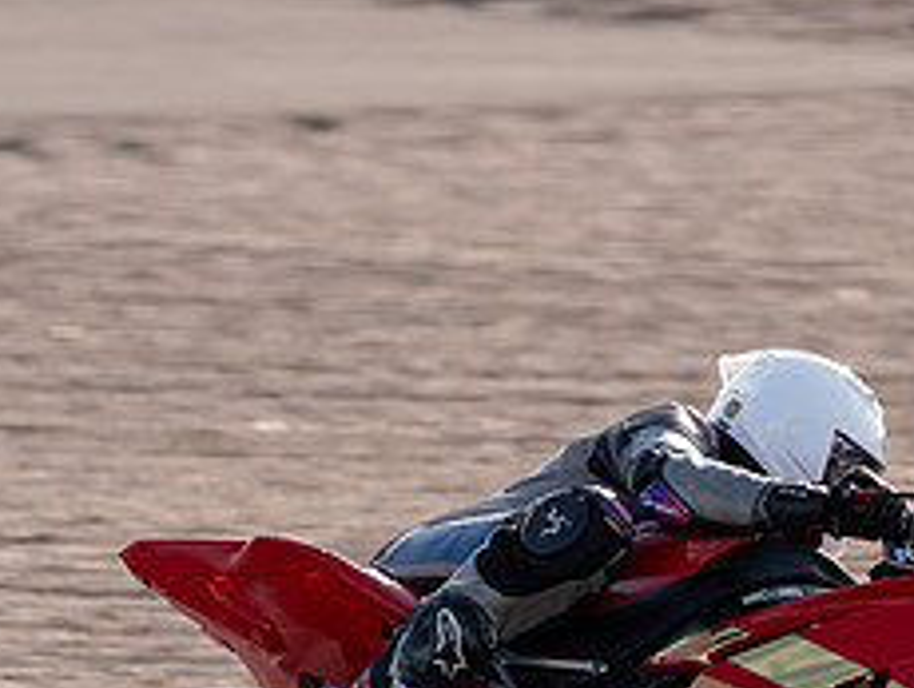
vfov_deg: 2.2
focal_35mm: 691
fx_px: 18264
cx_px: 676
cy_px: 610
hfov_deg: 2.9
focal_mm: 285
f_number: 4.5
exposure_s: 1/500
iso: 125
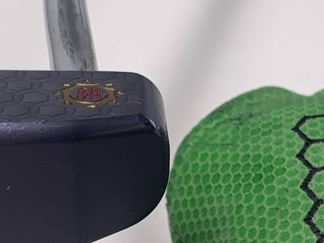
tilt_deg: -44.7
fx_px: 973
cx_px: 202
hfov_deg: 18.9
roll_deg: +0.1
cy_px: 343
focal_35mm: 104
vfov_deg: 13.5
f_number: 1.8
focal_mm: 4.25
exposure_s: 1/257
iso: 25
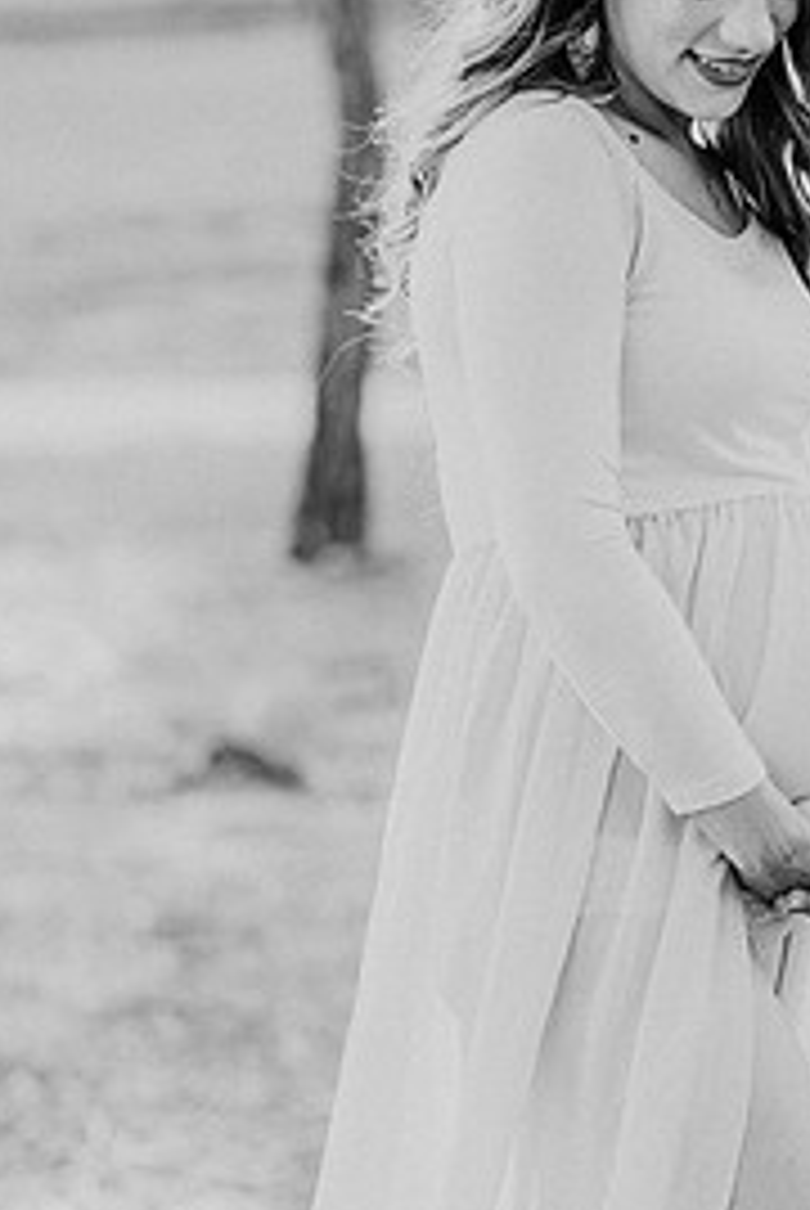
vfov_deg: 14.4
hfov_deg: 9.7
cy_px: 634
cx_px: 612
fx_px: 4780
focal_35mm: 142
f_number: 2.5
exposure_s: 1/200
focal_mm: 85
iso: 160
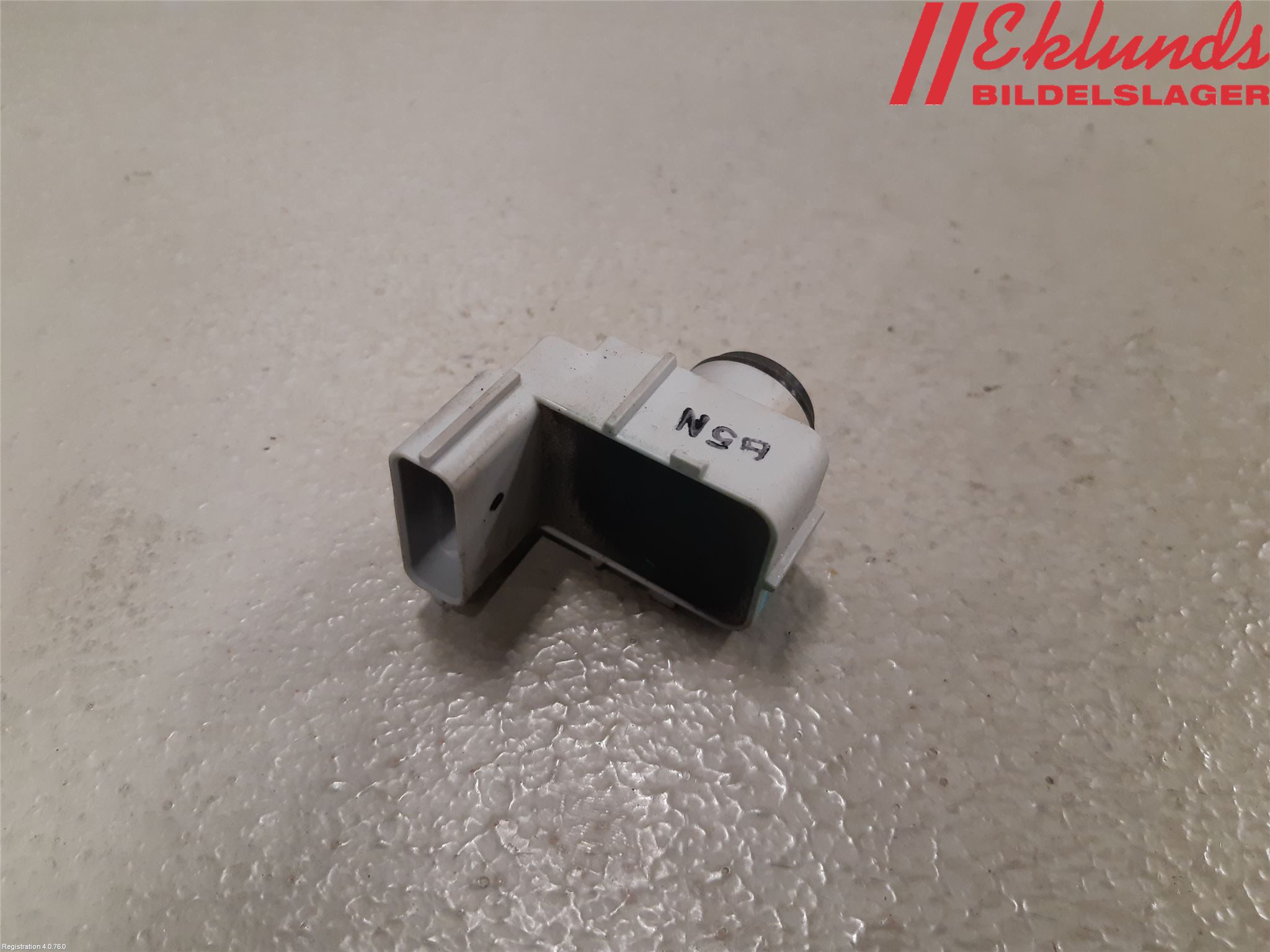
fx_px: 954
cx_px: 635
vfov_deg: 53.1
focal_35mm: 26
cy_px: 476
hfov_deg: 67.3
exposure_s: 1/50
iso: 200
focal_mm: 3.93
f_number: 1.7
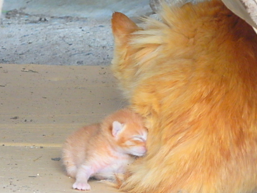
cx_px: 144
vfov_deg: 3.4
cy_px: 113
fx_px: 3217
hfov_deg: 4.6
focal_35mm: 433
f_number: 6.8
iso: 800
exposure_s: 1/80
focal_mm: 65.2
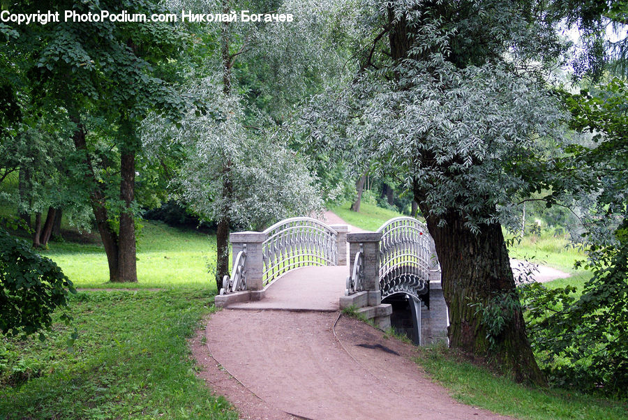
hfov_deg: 18.2
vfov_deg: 12.2
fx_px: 1964
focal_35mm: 112
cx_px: 314
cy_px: 210
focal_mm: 75
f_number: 4.5
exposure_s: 1/100
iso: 400
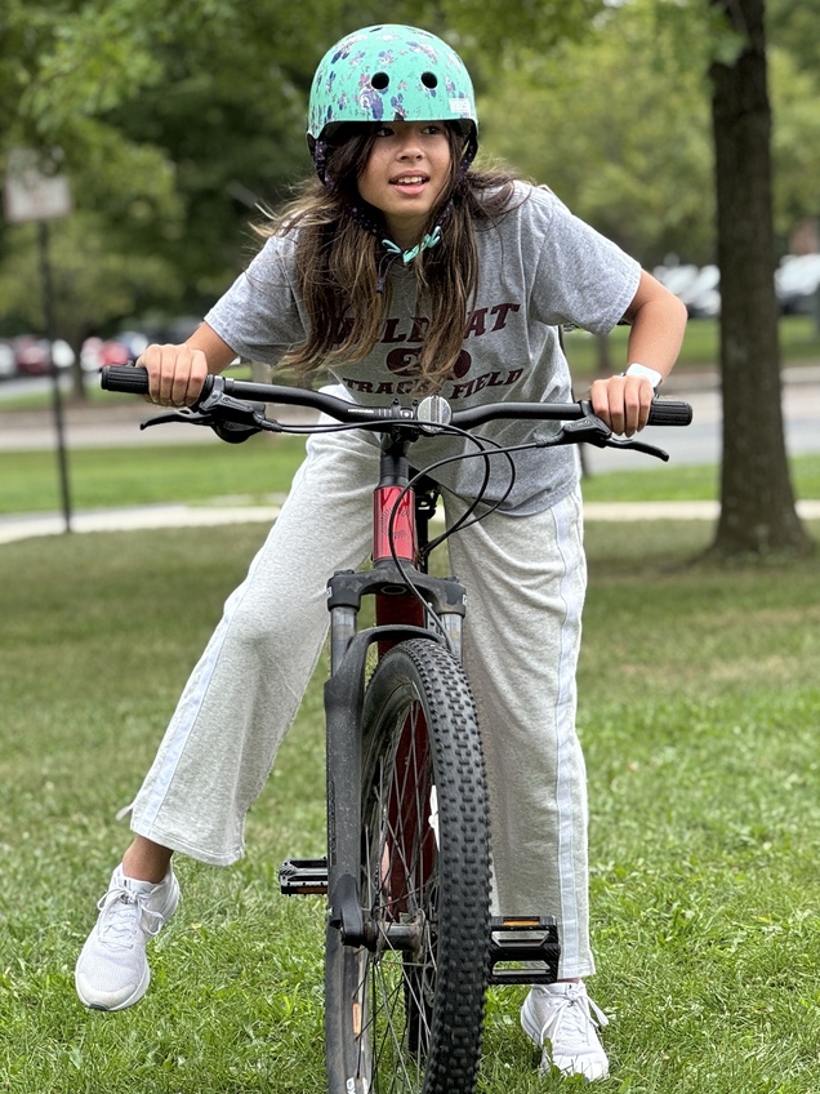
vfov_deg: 21.1
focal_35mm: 93
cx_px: 406
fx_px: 2937
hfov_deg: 15.9
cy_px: 557
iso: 25
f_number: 2.8
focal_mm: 9
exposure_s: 1/239
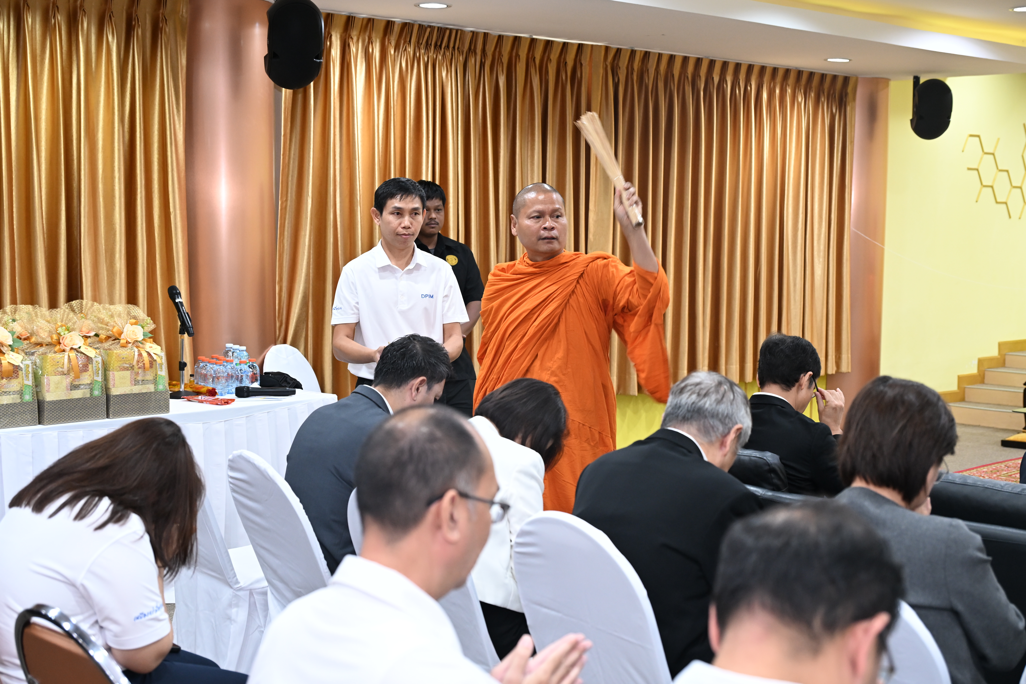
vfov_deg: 26.5
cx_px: 513
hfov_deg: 38.9
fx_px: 1453
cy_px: 342
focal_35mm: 51
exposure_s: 1/50
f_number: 4
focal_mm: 51
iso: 1600
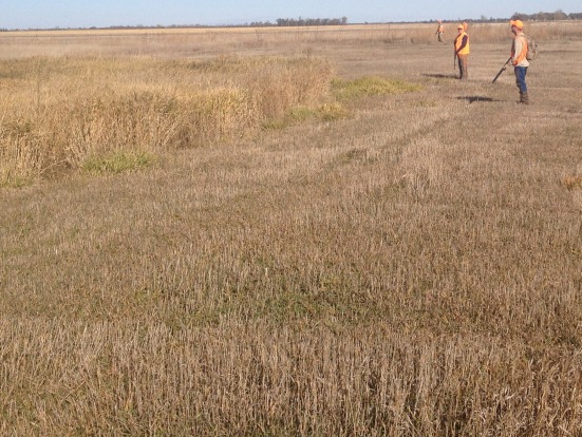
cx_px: 388
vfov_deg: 22.4
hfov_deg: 29.6
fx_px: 1094
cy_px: 118
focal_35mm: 65
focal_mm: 4.28
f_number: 2.4
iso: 50
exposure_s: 1/2762
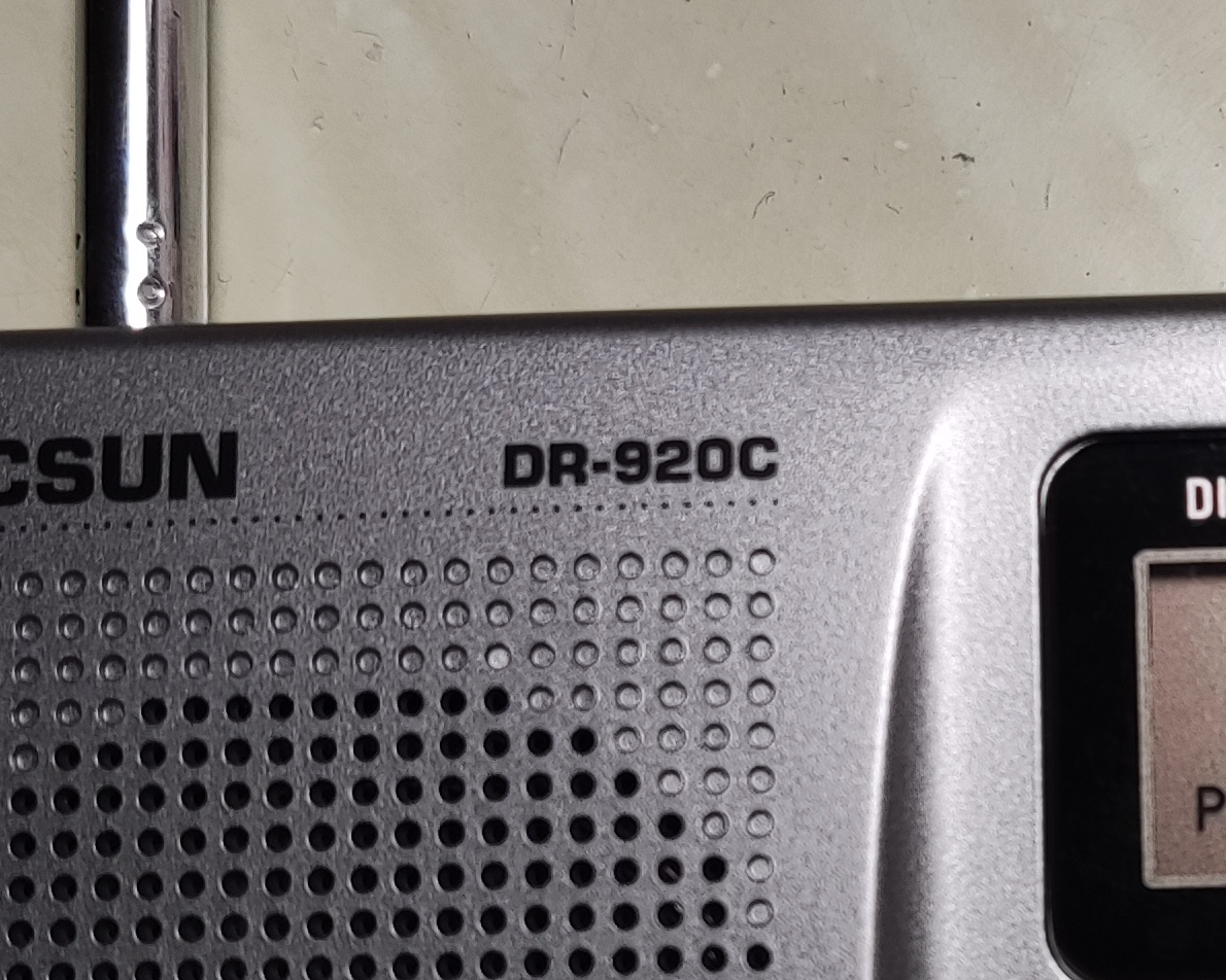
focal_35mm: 82
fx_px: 2975
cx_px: 1179
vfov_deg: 18.6
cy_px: 676
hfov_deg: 22.5
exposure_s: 1/50
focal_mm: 4.71
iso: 51
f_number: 1.79
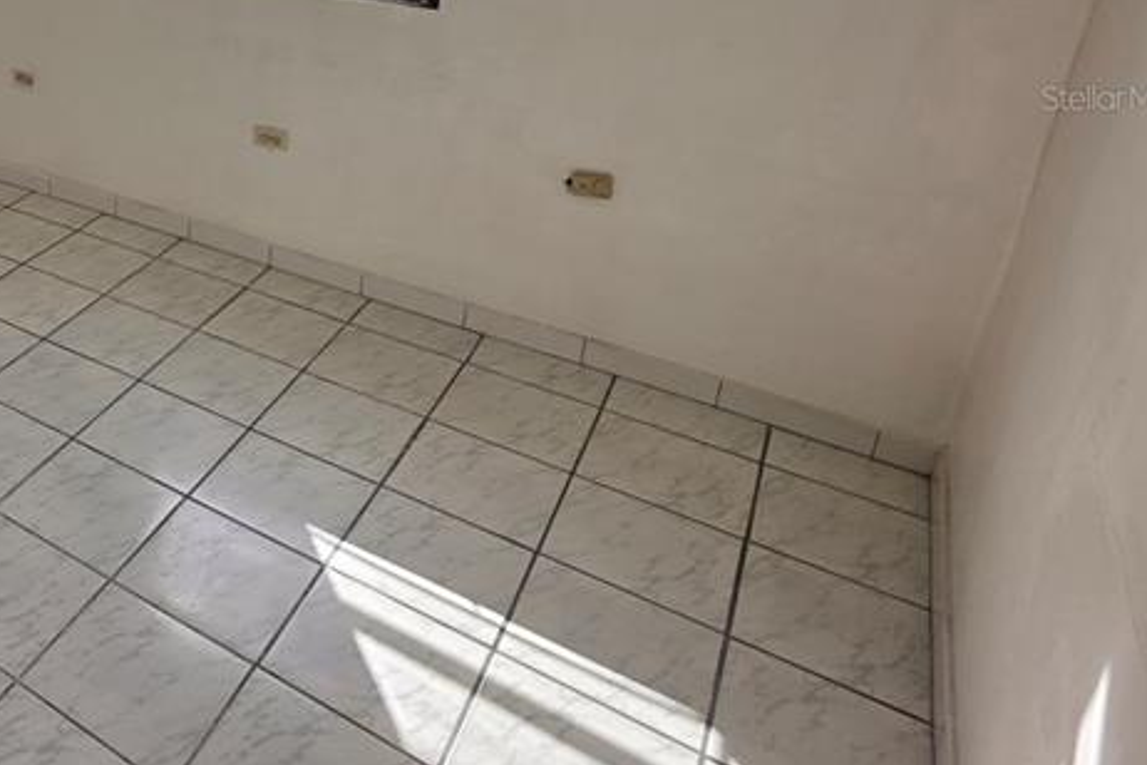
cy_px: 97
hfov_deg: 47.3
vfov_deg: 40.7
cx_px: -79
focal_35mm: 30
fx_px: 956
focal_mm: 2.2
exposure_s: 1/310
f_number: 1.9
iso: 40
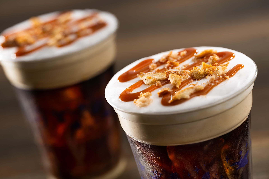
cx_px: 134
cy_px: 90
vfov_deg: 13.0
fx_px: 785
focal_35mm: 105
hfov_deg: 19.5
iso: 64
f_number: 5.6
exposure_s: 1/125
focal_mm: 105
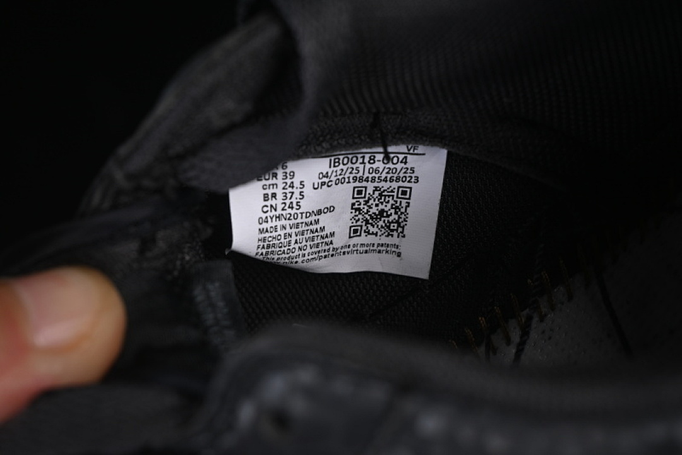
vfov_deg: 18.2
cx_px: 341
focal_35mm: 75
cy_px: 228
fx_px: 1421
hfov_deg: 27.0
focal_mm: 50
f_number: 7.1
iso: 160
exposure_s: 1/80
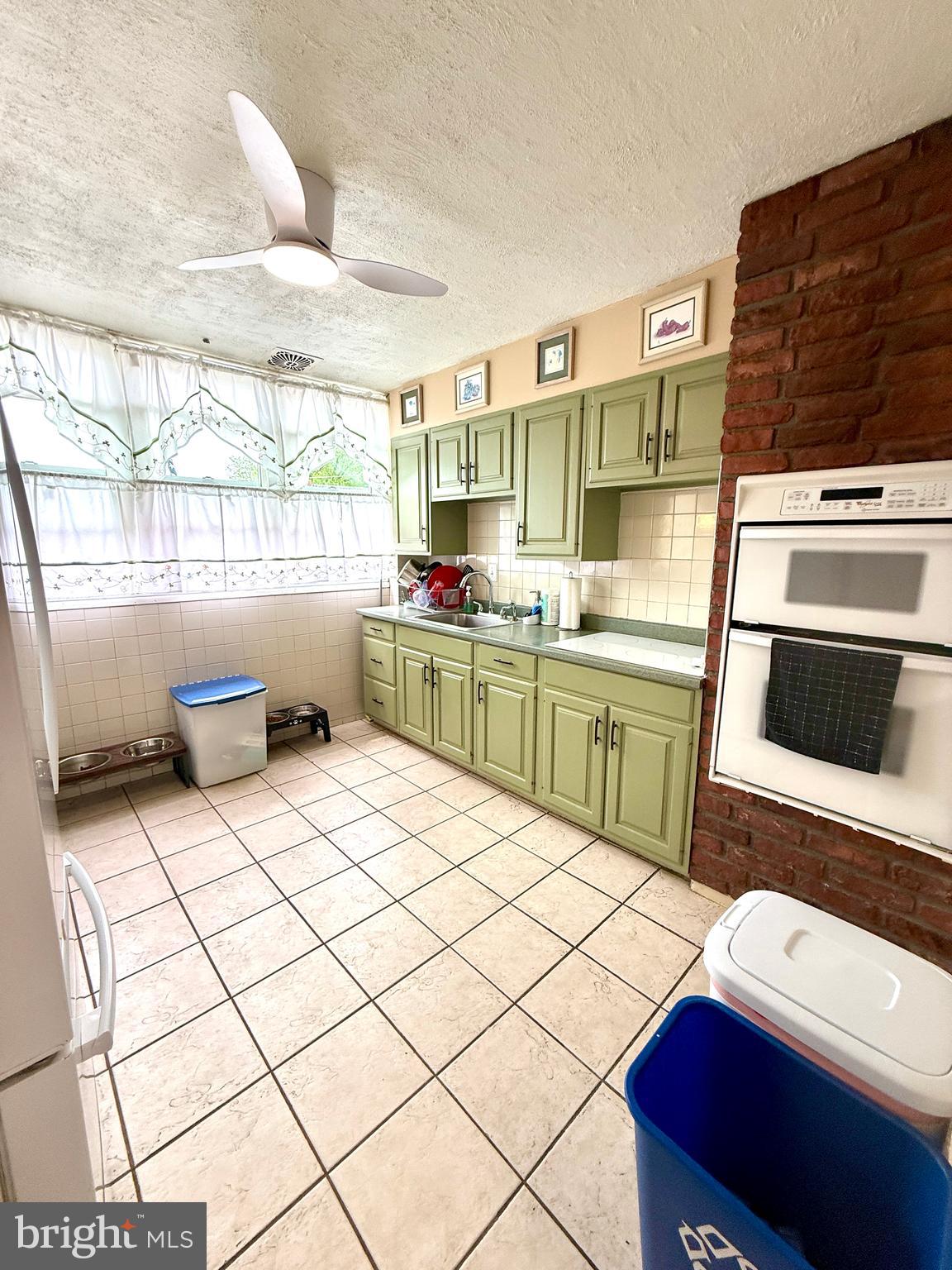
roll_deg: -1.5
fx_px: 513
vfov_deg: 102.1
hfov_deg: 85.7
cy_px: 635
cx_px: 476
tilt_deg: -10.9
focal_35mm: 14
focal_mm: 2.22
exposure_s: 1/99
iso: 80
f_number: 2.2
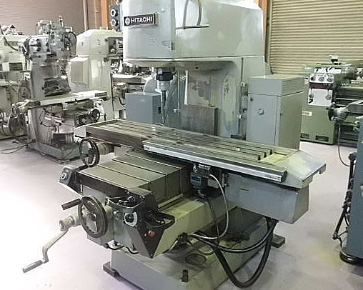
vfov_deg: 45.8
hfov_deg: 55.6
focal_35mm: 32
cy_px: 149
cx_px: 163
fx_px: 344
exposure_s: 1/50
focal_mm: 4.6
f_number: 3.2
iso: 800
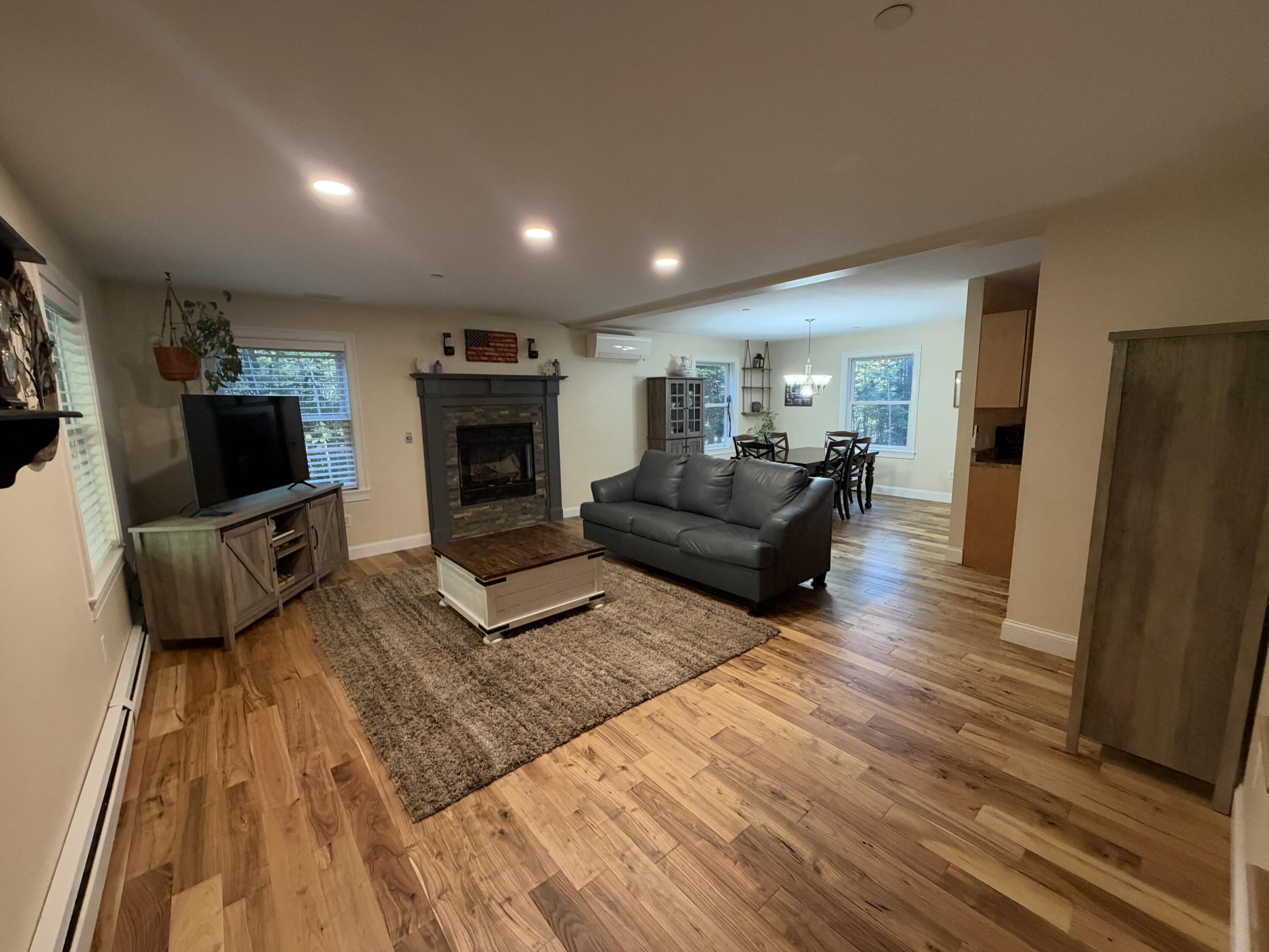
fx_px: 513
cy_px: 476
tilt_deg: -8.0
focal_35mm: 14
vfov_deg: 85.7
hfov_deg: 102.1
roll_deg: +0.8
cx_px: 634
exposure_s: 1/60
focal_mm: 2.22
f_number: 2.2
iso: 500
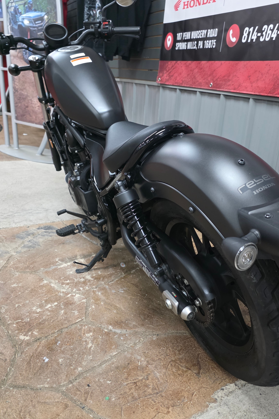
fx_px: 325
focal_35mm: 28
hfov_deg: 46.2
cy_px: 200
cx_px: 164
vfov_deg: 65.4
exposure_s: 1/120
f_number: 1.7
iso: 1250
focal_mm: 6.3
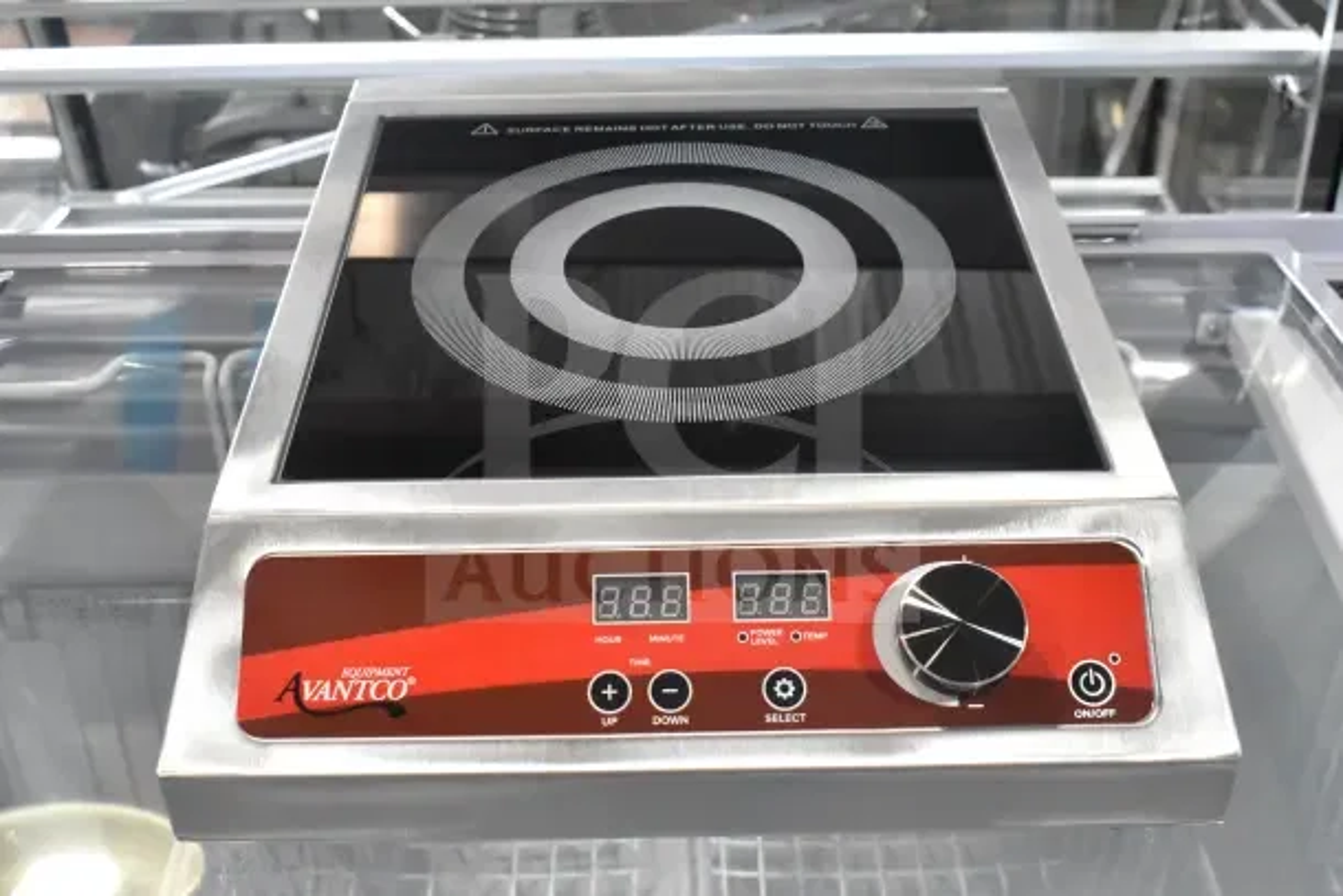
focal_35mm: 44
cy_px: 448
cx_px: 672
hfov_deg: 45.0
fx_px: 1623
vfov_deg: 30.9
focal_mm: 29
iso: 6400
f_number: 7.1
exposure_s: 1/200
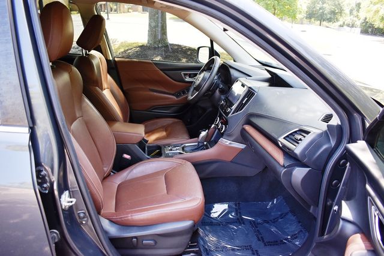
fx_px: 288
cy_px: 128
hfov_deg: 67.4
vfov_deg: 48.0
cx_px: 192
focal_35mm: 27
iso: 450
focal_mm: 18
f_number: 3.5
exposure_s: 1/250
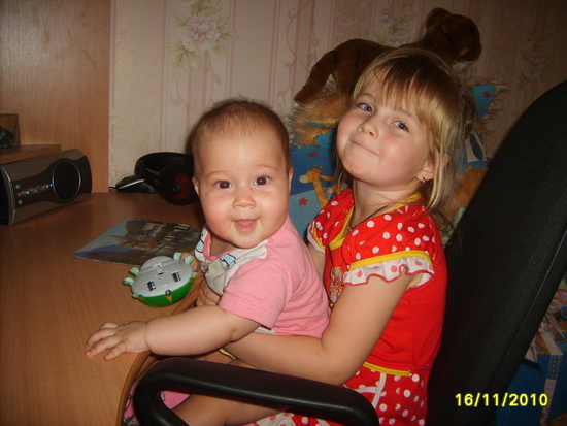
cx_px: 284
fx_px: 574
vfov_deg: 40.7
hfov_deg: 52.6
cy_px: 213
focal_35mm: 35
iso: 100
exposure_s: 1/45
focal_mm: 5.8
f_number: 2.8
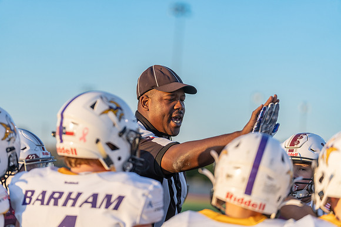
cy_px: 114
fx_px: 1307
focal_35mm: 138
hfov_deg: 14.9
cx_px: 170
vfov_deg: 9.9
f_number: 2.8
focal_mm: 138
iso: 400
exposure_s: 1/2000
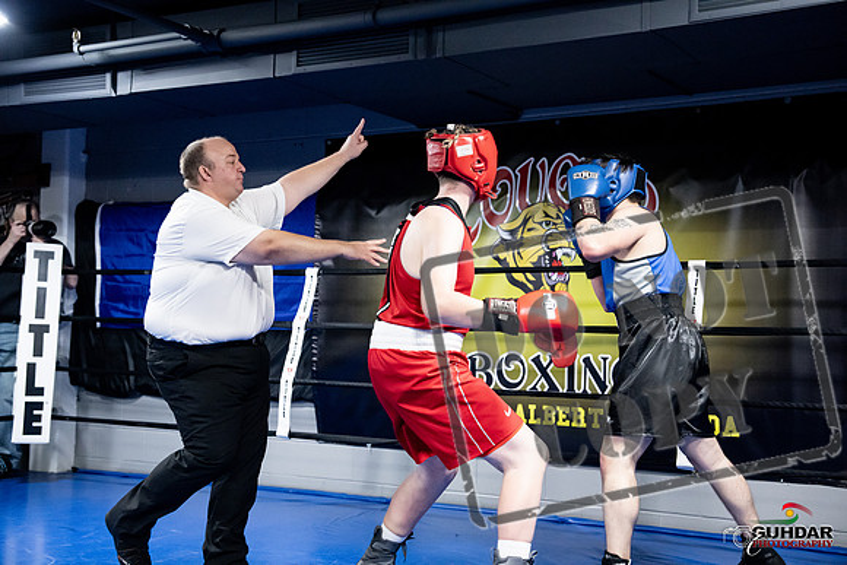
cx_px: 424
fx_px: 1177
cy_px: 282
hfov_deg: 39.6
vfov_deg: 27.0
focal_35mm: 50
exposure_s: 1/1000
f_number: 2.8
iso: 10000
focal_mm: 50
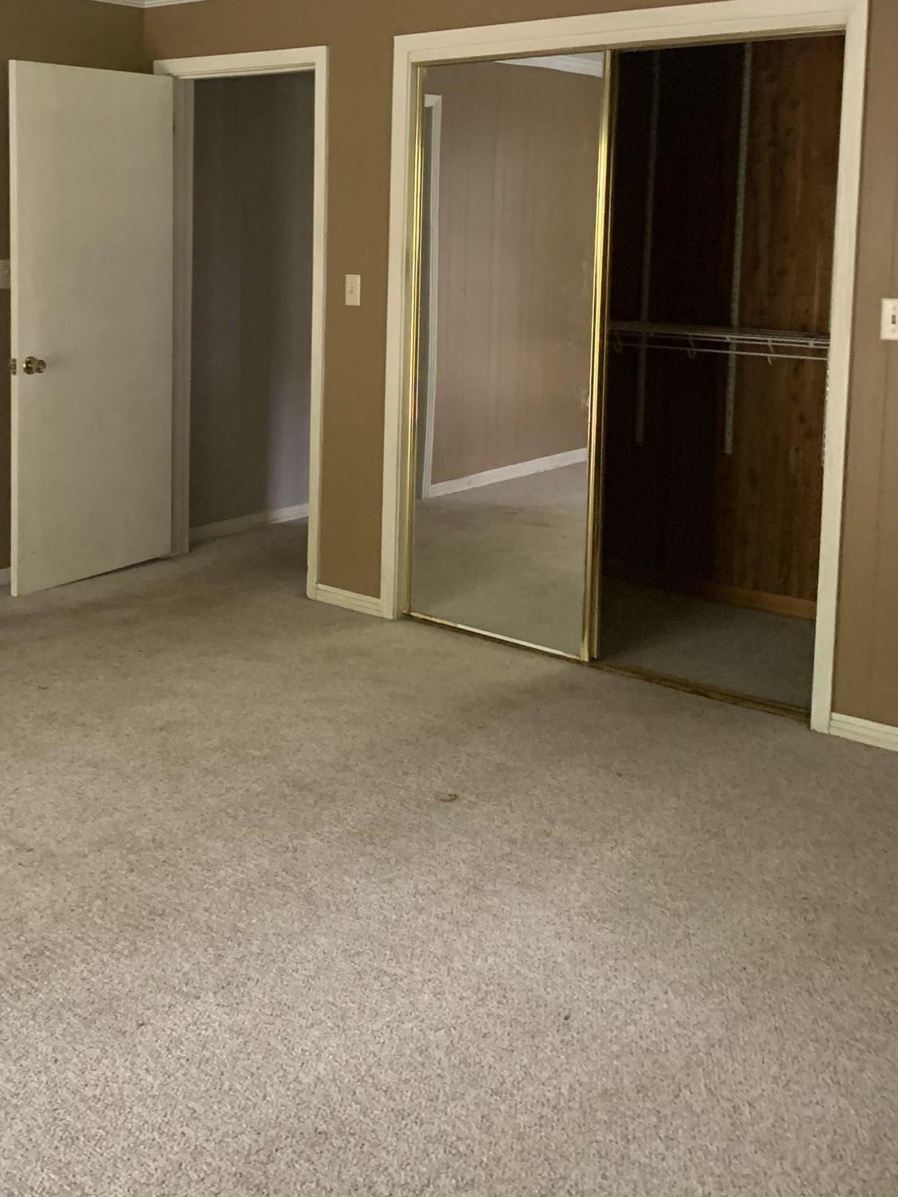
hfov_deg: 35.5
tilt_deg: -4.3
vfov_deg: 45.7
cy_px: 354
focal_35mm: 40
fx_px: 1384
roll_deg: -1.6
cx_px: 281
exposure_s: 1/44
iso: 400
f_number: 1.8
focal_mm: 4.25
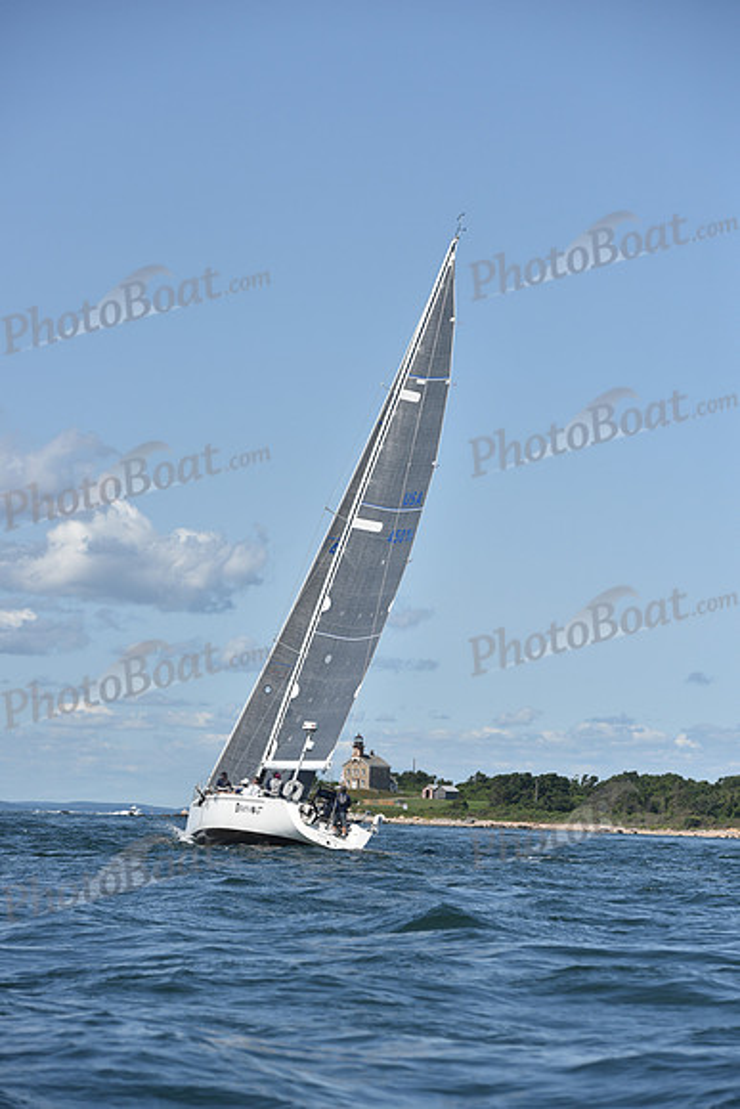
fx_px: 4006
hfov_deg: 10.6
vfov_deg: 15.8
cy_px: 554
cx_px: 370
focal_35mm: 130
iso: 250
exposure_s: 1/2500
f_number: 6.3
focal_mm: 130
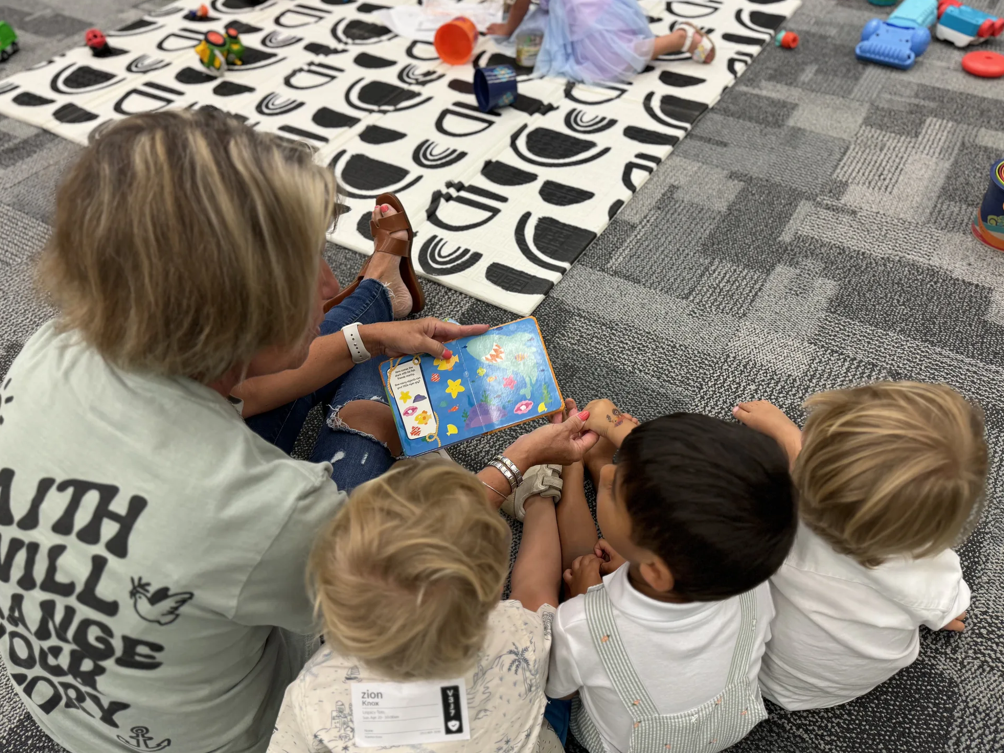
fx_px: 725
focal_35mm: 25
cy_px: 380
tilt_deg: -47.7
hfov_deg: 69.4
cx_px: 517
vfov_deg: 54.9
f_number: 1.78
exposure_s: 1/60
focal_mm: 6.76
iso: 125
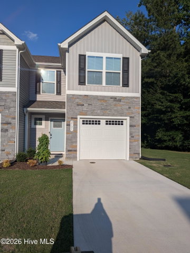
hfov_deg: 56.8
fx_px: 176
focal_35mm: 24
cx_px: 95
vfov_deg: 71.6
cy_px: 126
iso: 27
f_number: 1.7
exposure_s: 1/17544
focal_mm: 4.53
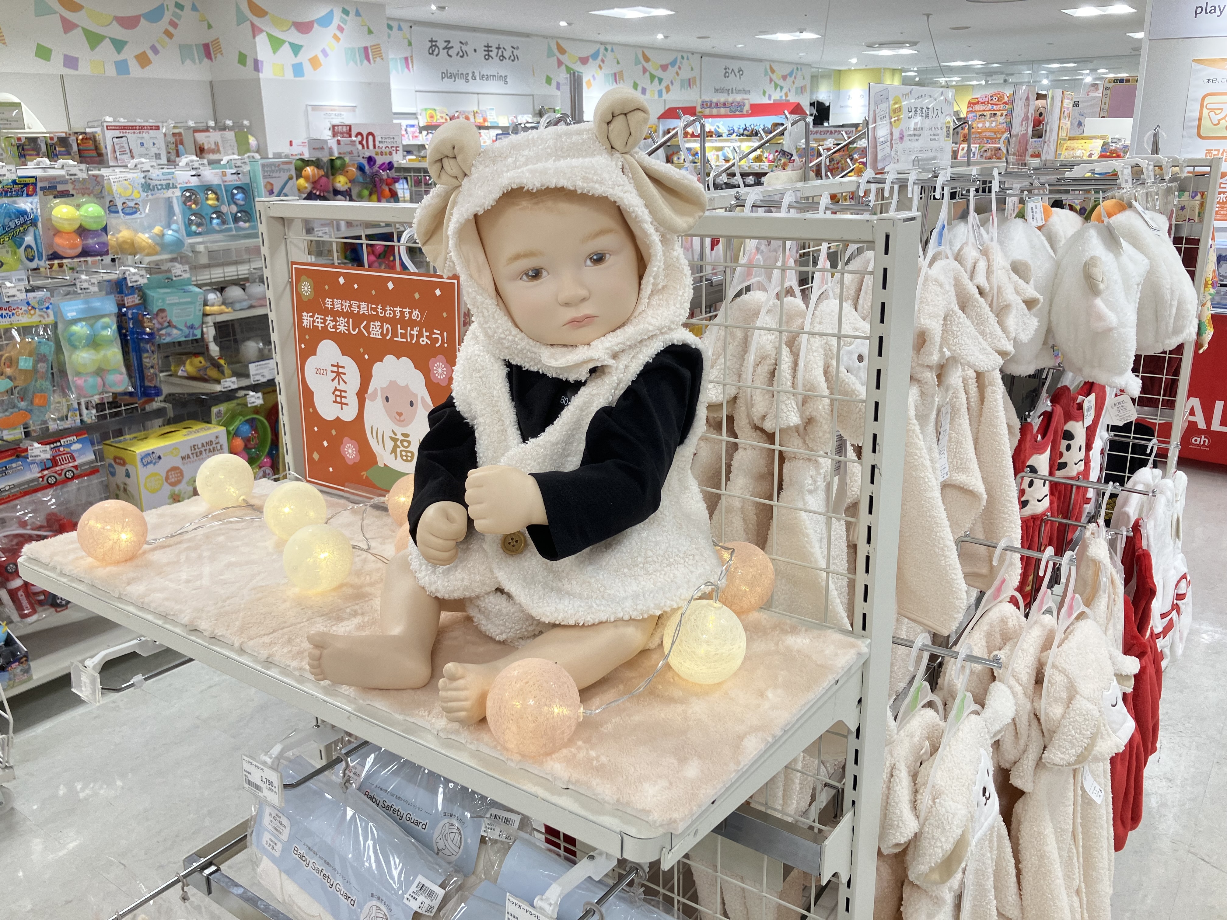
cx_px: 614
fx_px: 992
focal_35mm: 28
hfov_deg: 63.4
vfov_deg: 49.7
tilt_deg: -15.4
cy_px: 460
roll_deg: +0.5
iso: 50
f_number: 1.8
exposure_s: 1/60
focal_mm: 3.99
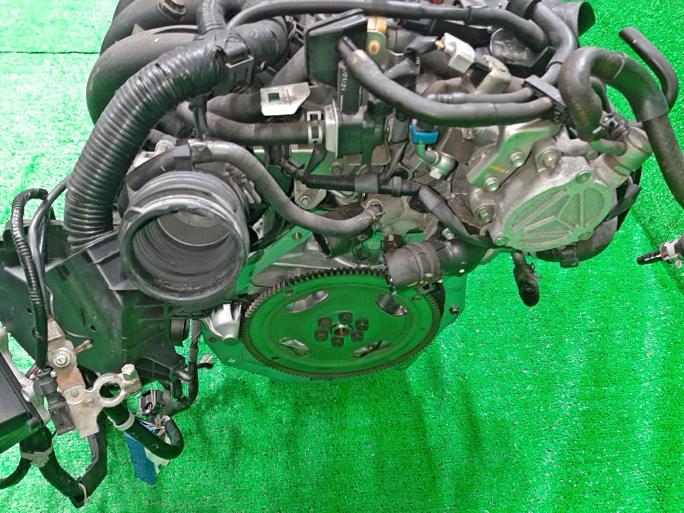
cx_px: 342
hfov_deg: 67.3
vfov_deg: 53.1
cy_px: 256
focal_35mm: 26
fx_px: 514
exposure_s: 1/25
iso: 222
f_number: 1.7
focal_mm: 3.93
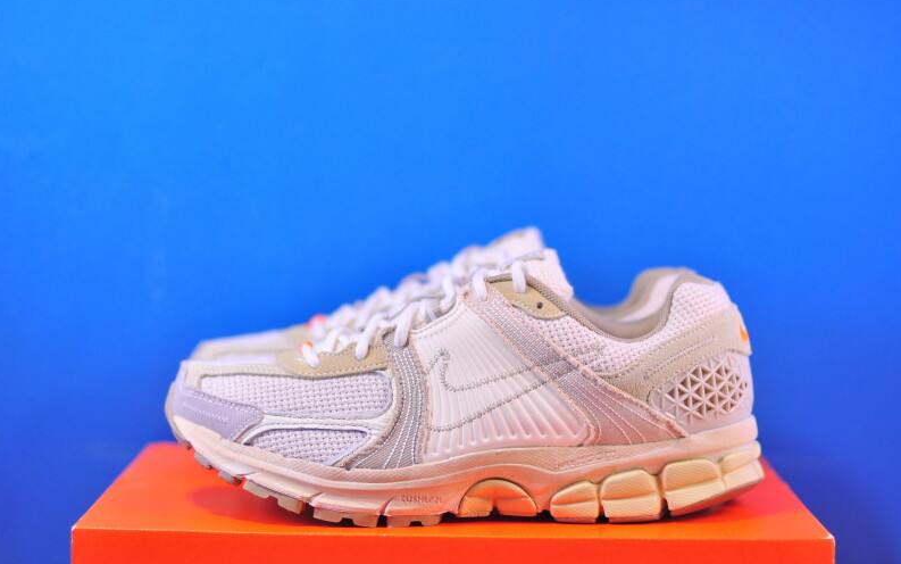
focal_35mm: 77
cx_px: 449
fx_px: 1891
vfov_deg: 16.9
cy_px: 294
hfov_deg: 26.8
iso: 250
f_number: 2
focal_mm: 50
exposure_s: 1/320
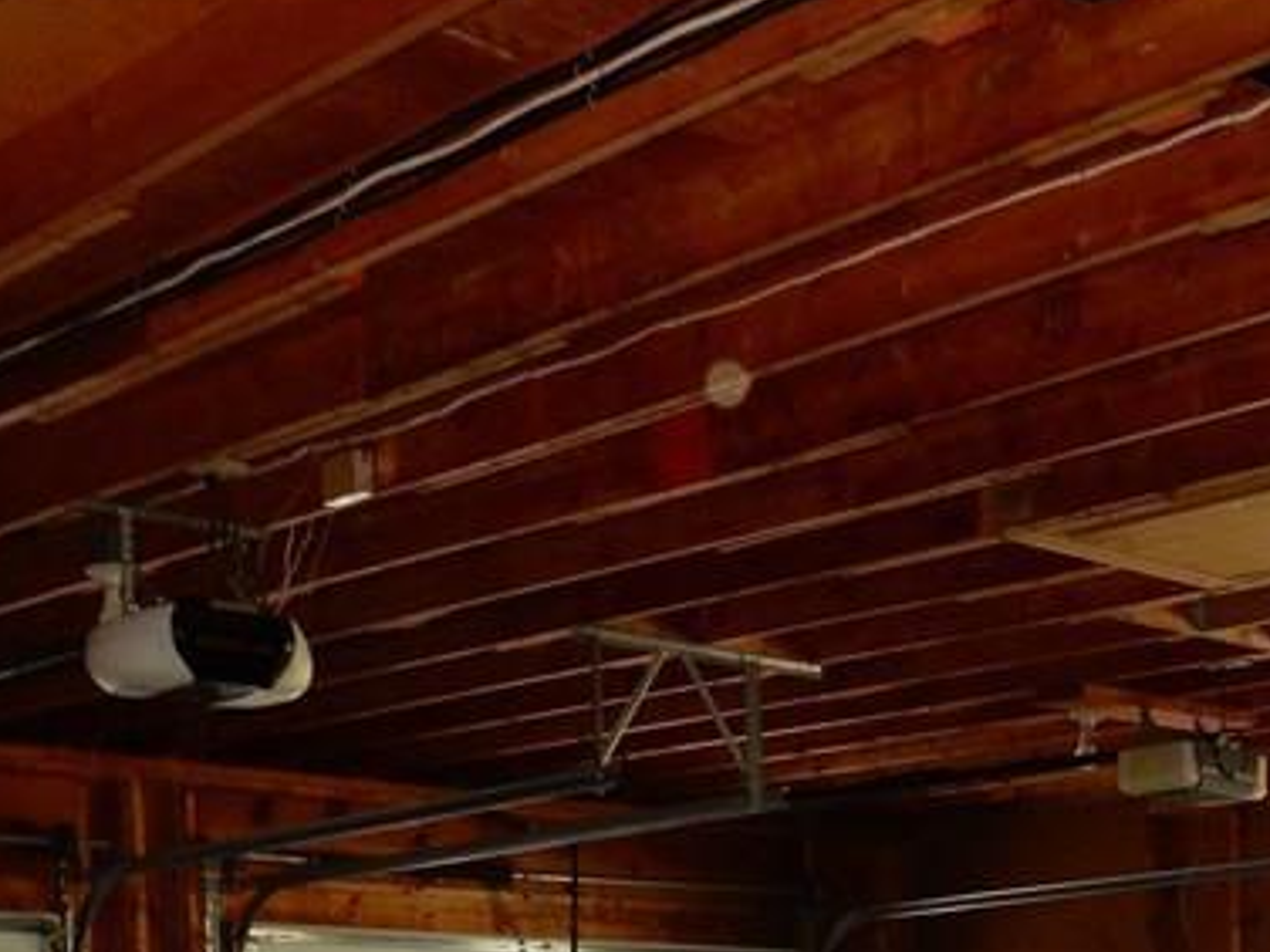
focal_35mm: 68
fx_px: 2495
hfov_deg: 28.5
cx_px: 740
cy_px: 1192
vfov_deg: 20.1
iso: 280
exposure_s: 1/30
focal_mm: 4.5
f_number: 3.7
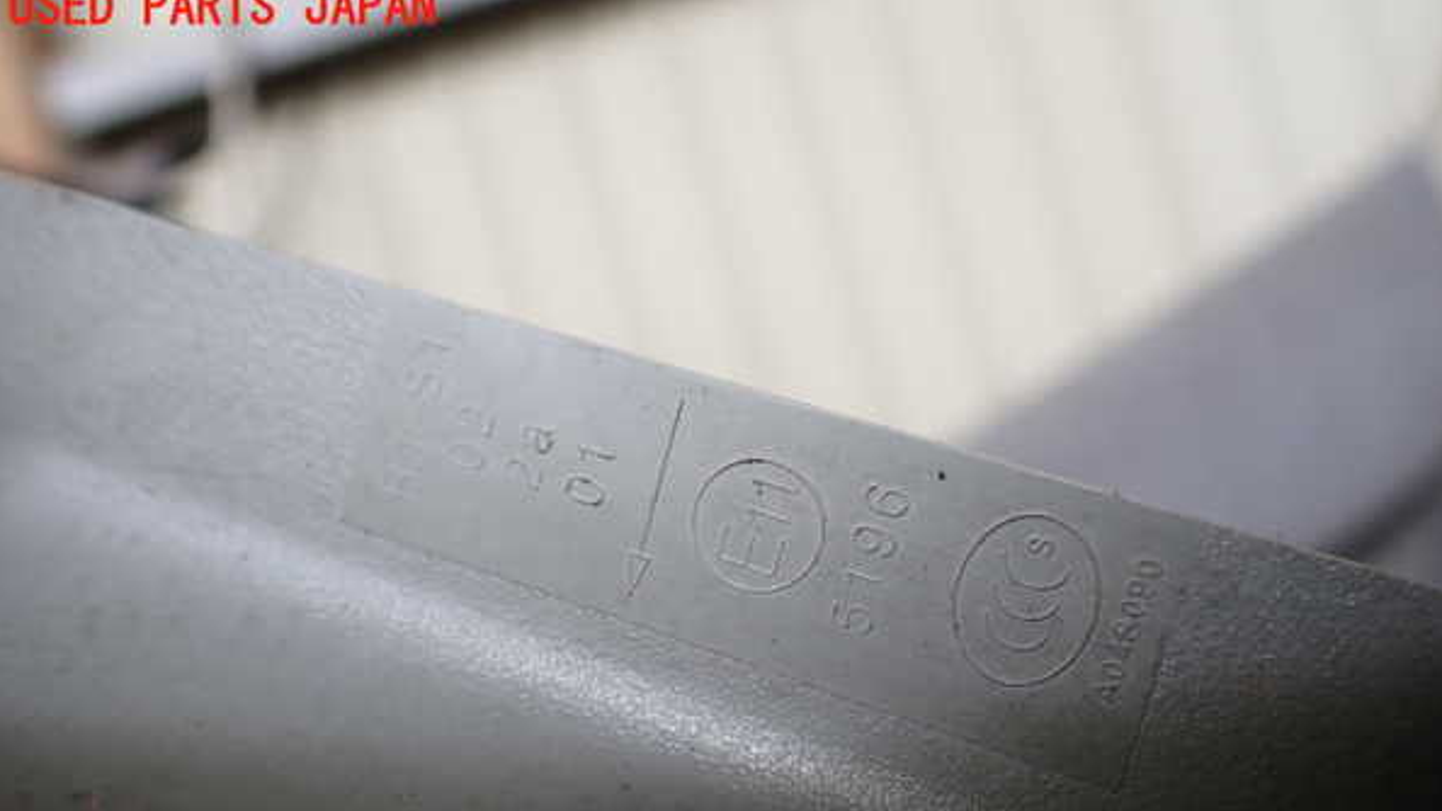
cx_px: 723
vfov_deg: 35.4
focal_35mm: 33
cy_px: 524
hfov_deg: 59.5
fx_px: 1262
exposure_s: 1/160
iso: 100
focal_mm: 5.4
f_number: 2.3
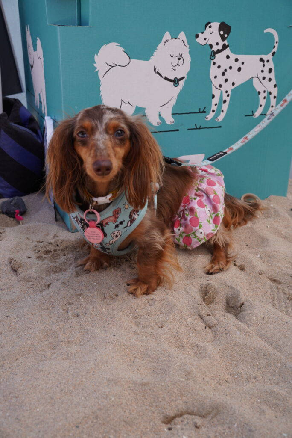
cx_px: 146
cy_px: 219
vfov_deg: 48.1
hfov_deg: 33.2
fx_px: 490
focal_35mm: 40
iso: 100
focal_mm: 26.9
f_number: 4.5
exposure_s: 1/200
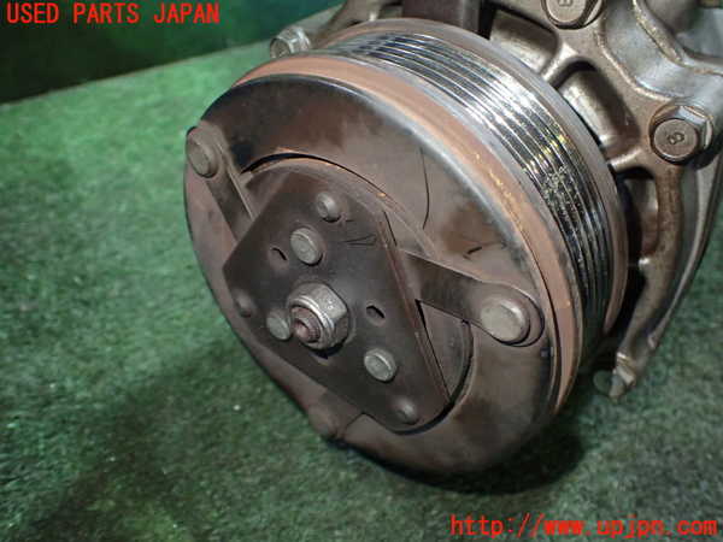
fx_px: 627
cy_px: 271
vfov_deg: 46.8
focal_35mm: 30
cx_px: 362
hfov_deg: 60.0
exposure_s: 1/60
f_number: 2.3
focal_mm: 5.4
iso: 800
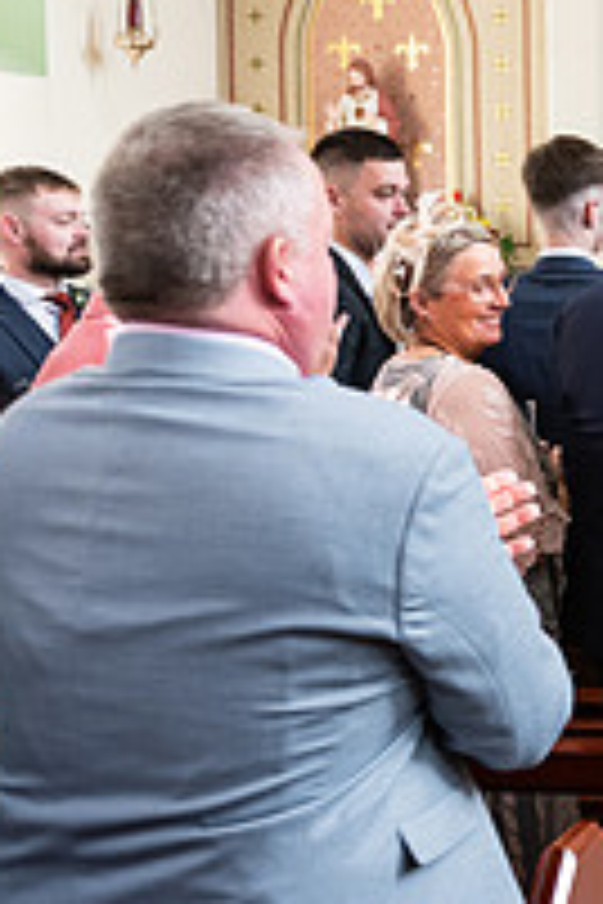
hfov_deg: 14.3
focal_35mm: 81
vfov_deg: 25.1
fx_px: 2035
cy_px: 443
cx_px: 1170
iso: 1000
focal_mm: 28
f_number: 3.5
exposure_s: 1/250
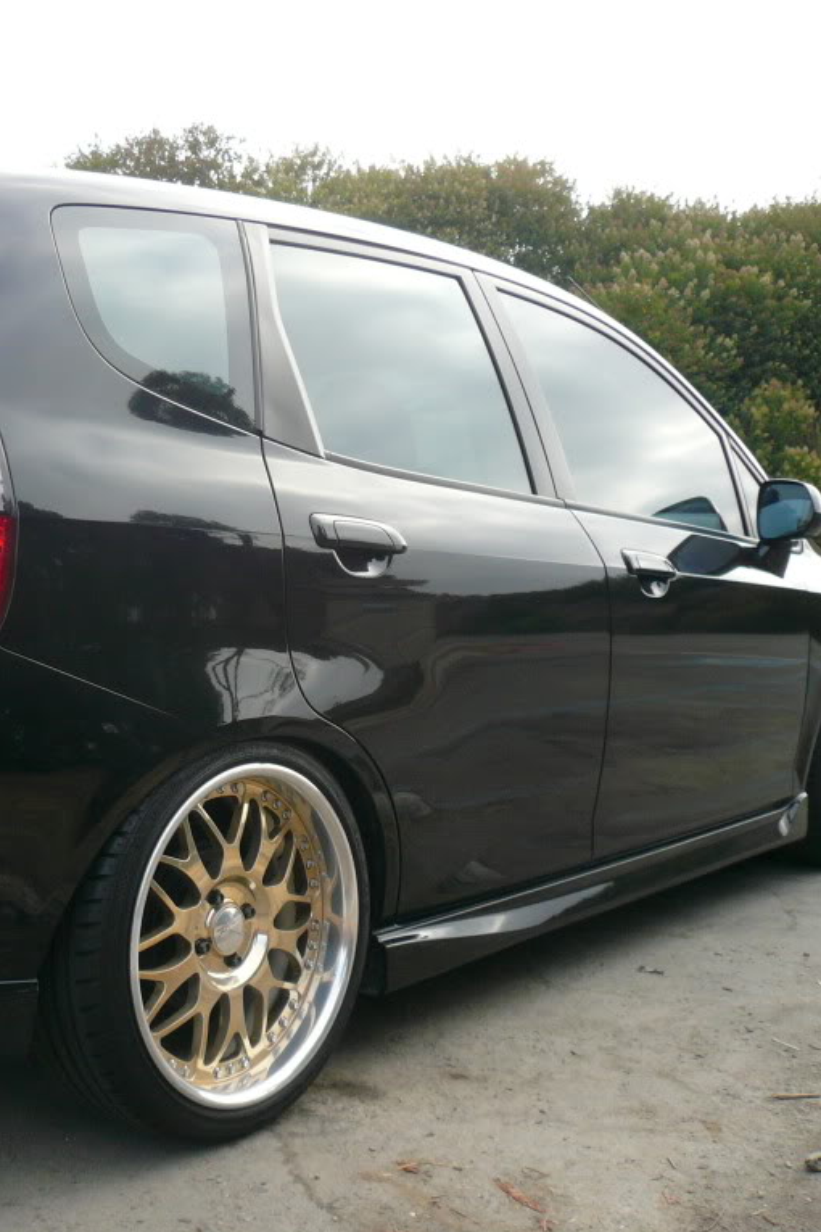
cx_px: 153
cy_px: 617
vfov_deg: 49.6
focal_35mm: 39
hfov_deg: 33.1
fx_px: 1334
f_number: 2.8
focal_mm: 4.6
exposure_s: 1/250
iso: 100
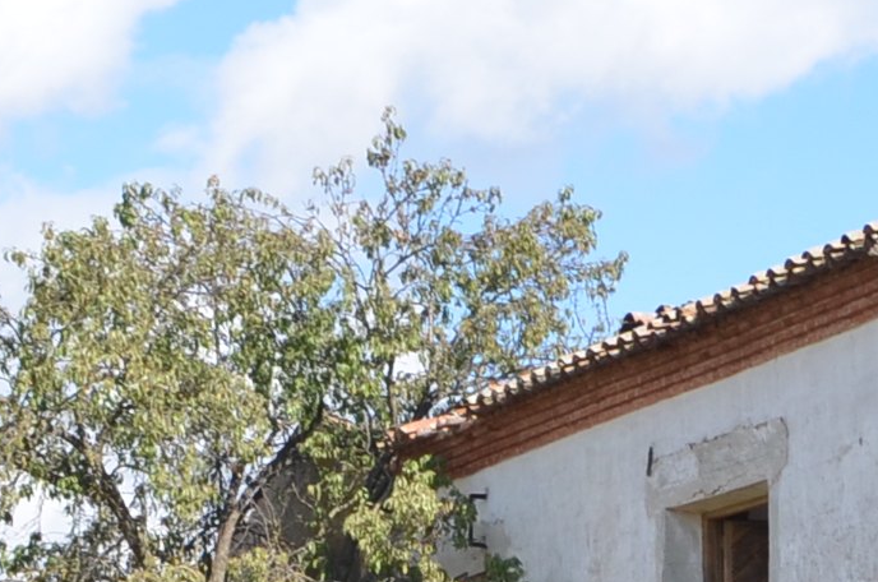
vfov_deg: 9.4
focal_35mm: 145
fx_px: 3530
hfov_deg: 13.9
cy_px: 608
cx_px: 930
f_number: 8
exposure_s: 1/250
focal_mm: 18
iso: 200
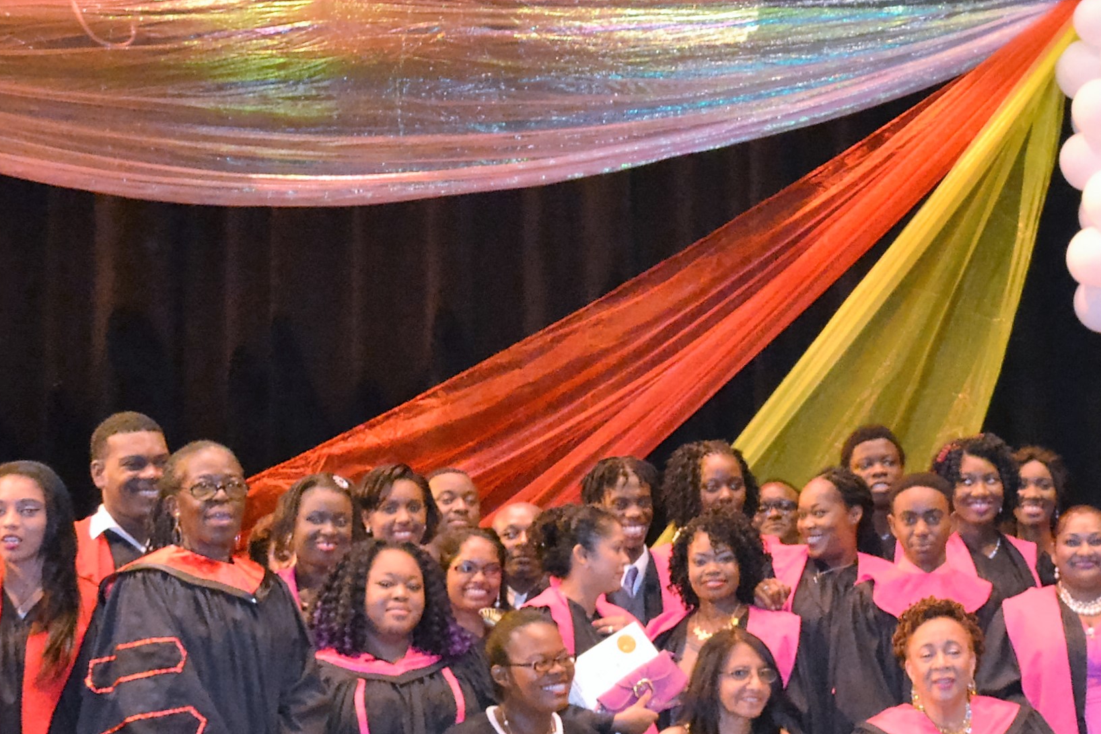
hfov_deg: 26.1
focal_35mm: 74
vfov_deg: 18.4
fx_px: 2263
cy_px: 362
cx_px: 1068
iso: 3200
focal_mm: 18
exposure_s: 1/60
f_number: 3.5
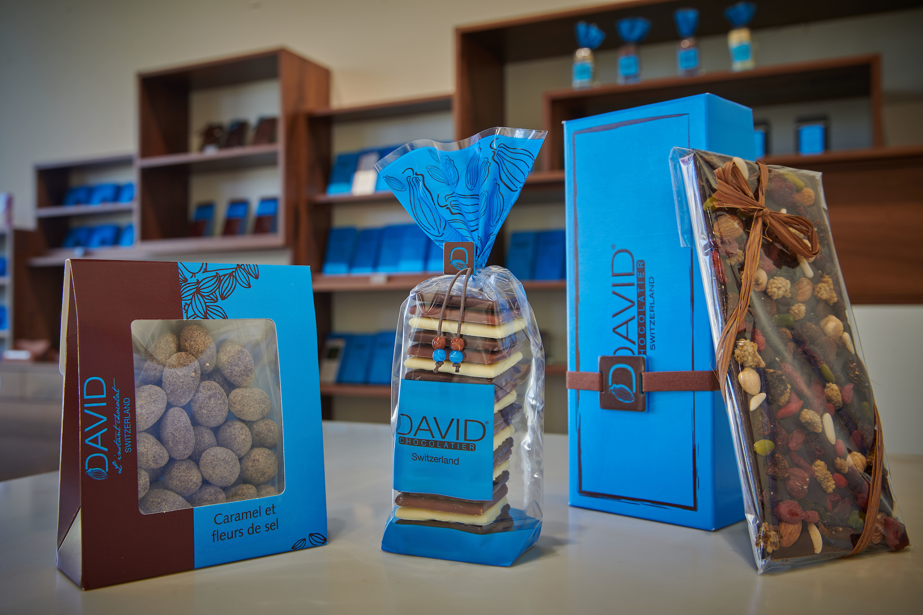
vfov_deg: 37.9
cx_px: 462
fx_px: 897
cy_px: 308
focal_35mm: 35
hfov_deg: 54.4
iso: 31
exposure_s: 1
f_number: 8
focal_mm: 35
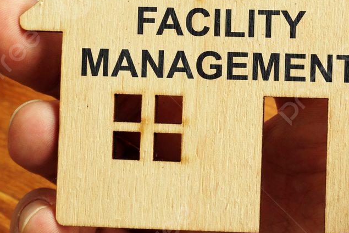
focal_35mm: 85
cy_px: 54
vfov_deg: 16.0
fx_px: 824
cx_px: 238
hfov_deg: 23.8
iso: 400
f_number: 13
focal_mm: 30
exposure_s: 1/15
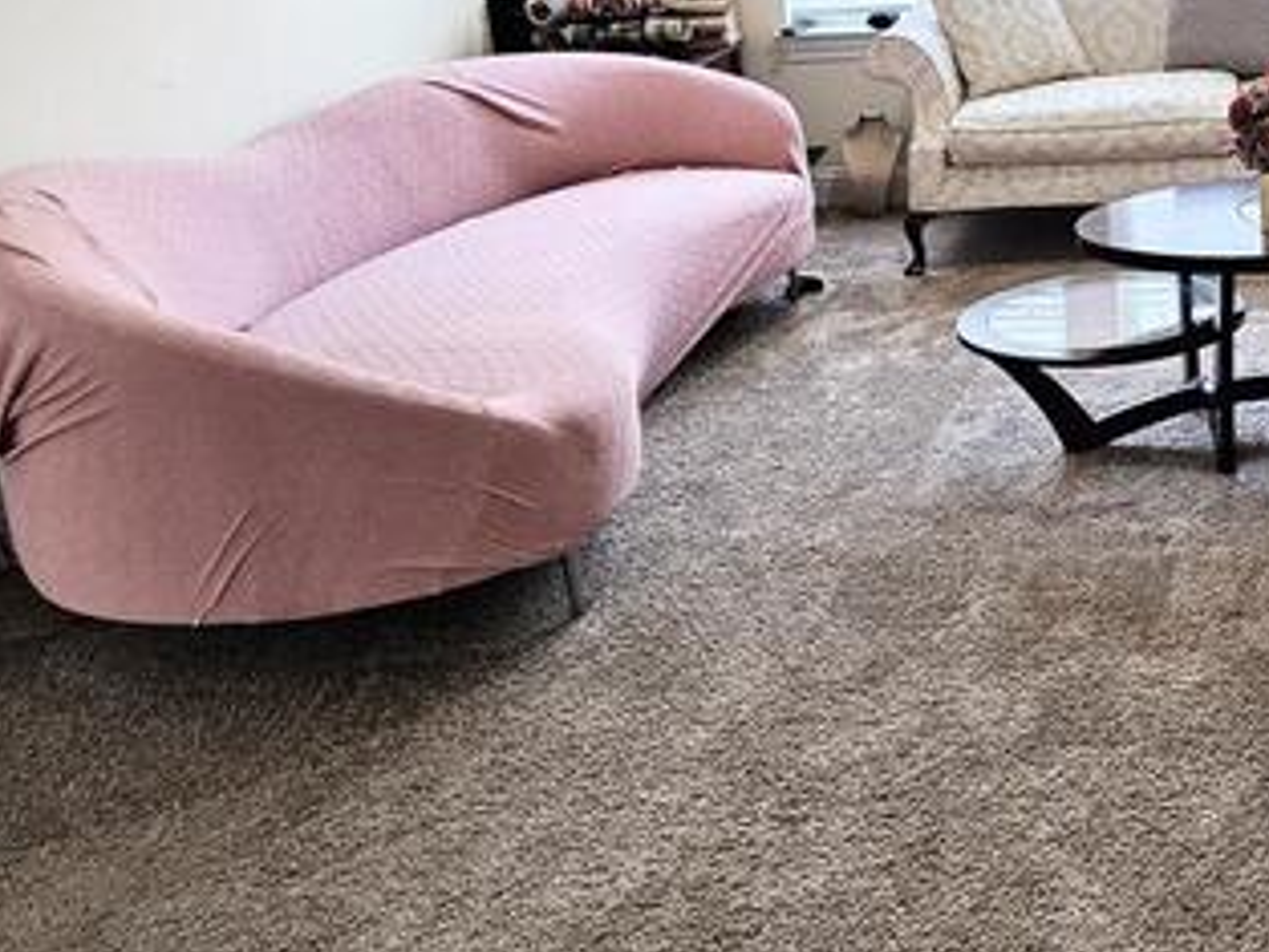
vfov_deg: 29.8
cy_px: 122
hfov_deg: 37.2
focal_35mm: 47
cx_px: 1196
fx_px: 1724
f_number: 1.8
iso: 320
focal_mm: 5.4
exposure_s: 1/120
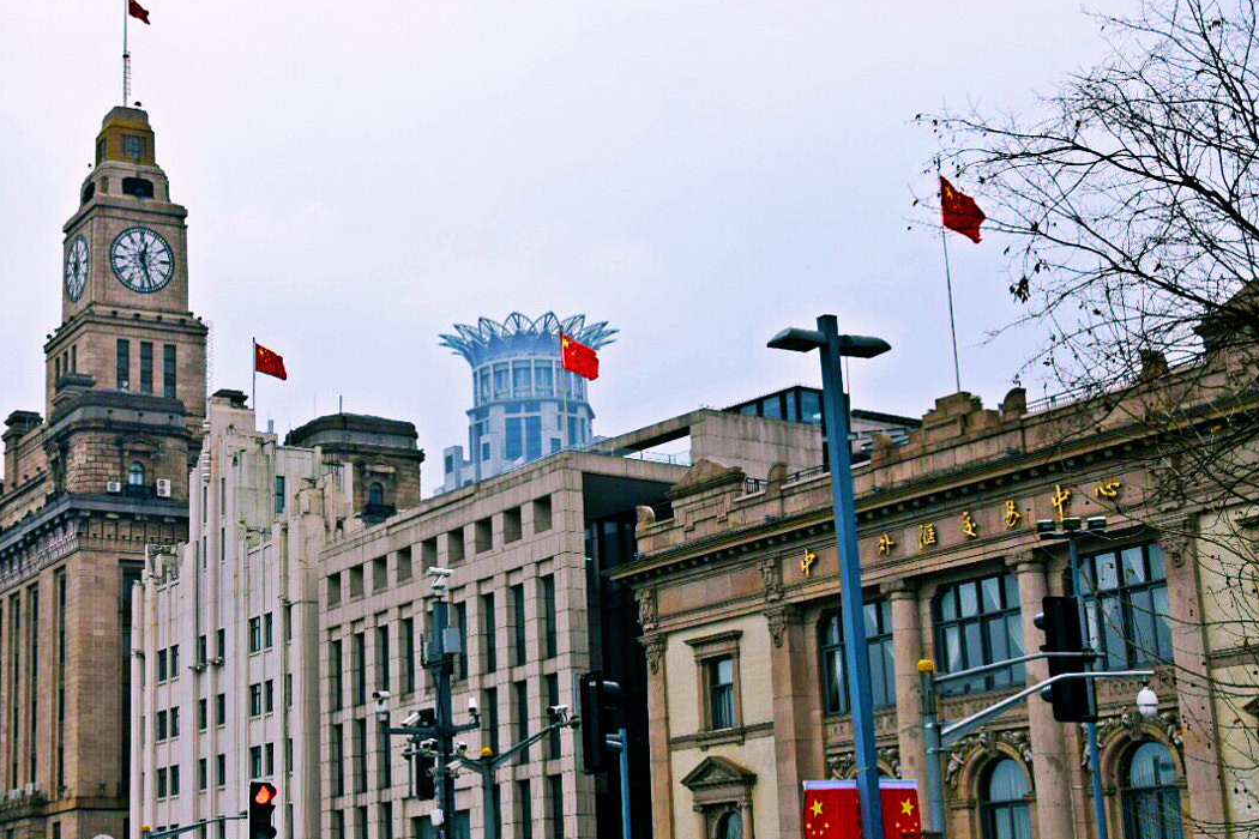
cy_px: 422
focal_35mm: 64
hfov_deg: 31.0
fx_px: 2238
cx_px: 362
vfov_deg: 21.2
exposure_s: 1/250
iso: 200
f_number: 8
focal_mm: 28
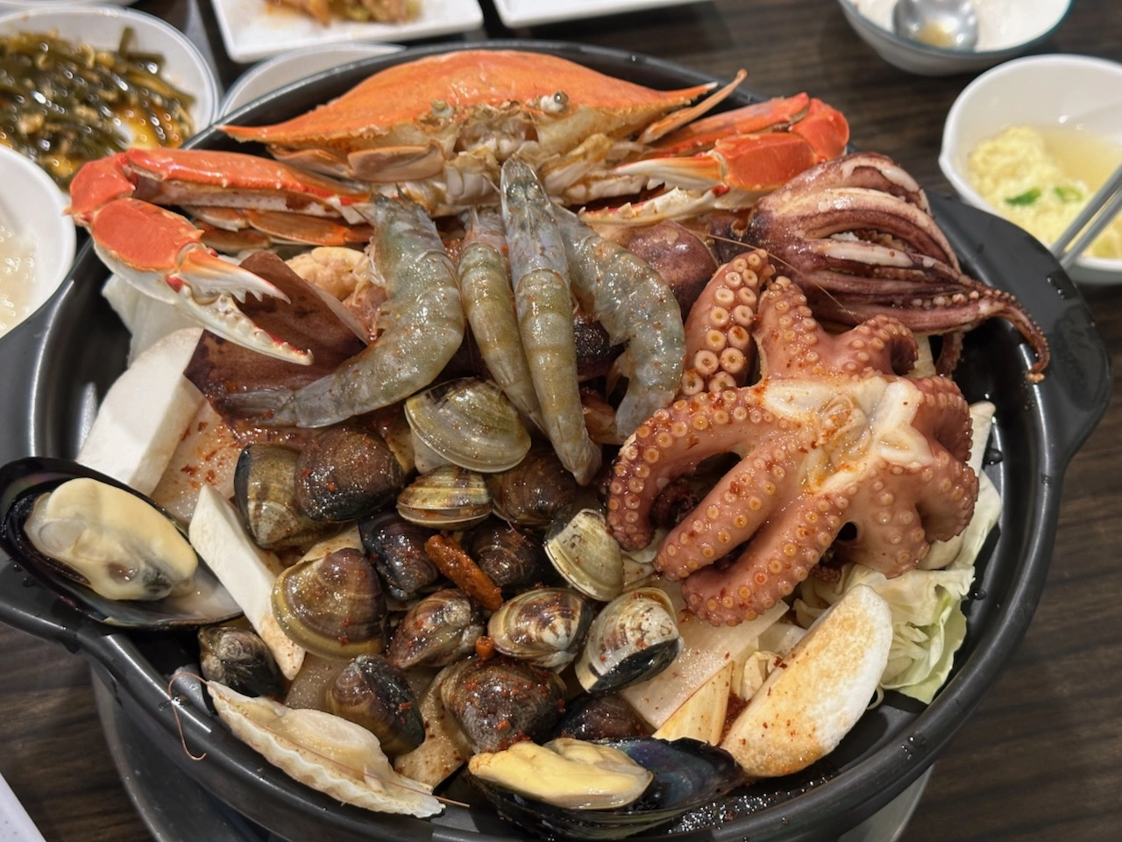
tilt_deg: -53.7
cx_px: 561
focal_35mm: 48
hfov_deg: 39.7
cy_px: 421
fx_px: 1556
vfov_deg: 30.3
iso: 200
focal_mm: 6.9
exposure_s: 1/60
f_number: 1.8
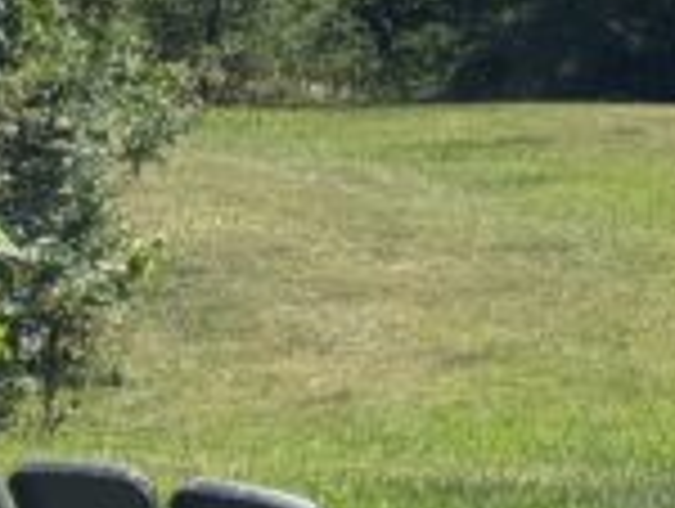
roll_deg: +2.0
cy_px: -22
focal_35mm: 192
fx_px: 3750
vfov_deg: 7.7
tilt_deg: -6.4
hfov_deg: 9.8
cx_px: 1192
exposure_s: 1/2331
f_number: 1.78
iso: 64
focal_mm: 6.76
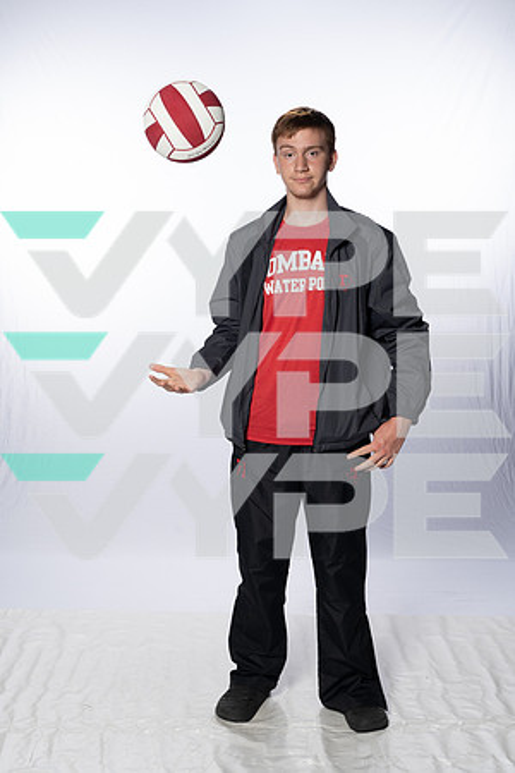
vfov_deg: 36.9
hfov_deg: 25.1
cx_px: 258
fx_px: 1159
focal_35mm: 54
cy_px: 386
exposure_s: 1/250
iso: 640
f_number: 8
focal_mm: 54
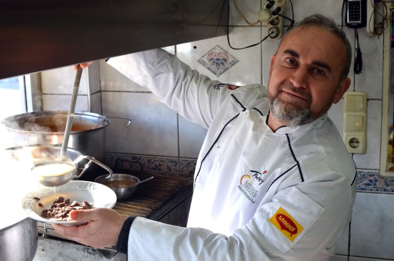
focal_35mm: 52
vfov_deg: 25.6
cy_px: 130
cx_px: 197
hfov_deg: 37.9
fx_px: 573
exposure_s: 1/60
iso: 280
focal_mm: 35
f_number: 5.6
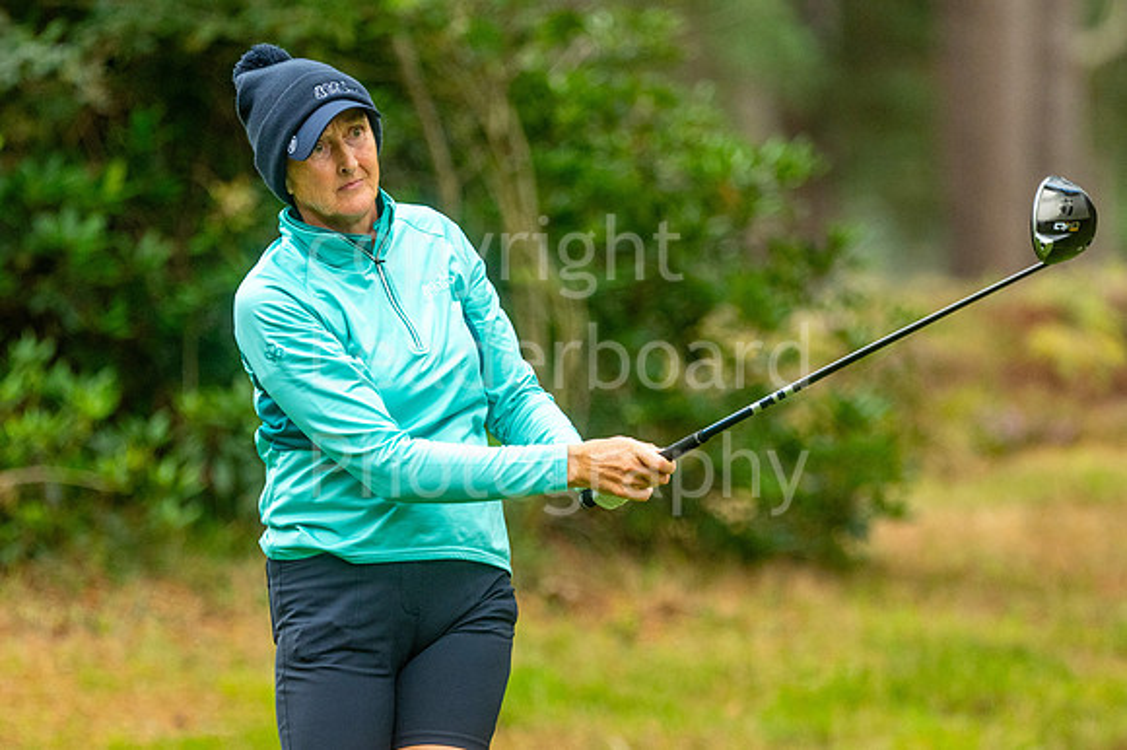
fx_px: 16897
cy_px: 450
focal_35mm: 540
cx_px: 451
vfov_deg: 2.5
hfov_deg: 3.8
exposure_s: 1/1000
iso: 800
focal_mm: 300
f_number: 4
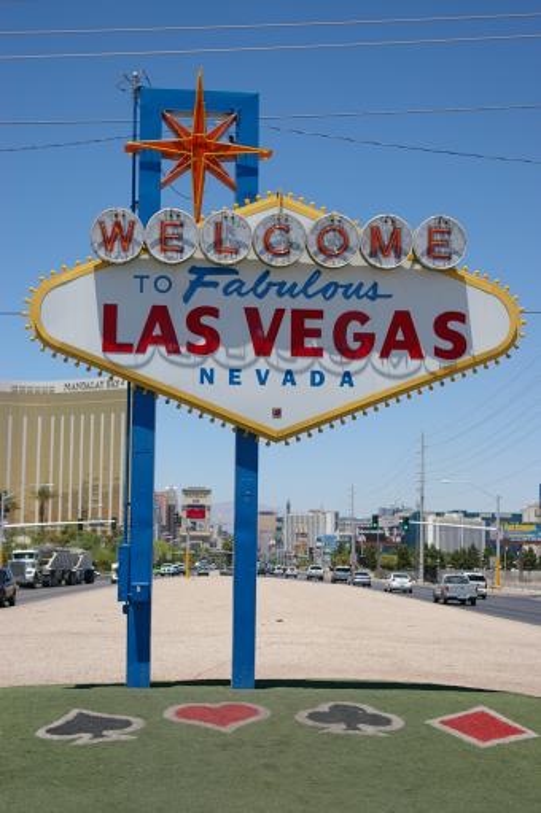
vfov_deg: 33.4
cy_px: 406
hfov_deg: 22.6
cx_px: 270
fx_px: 1354
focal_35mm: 60
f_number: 6.7
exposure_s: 1/1000
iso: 200
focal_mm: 40
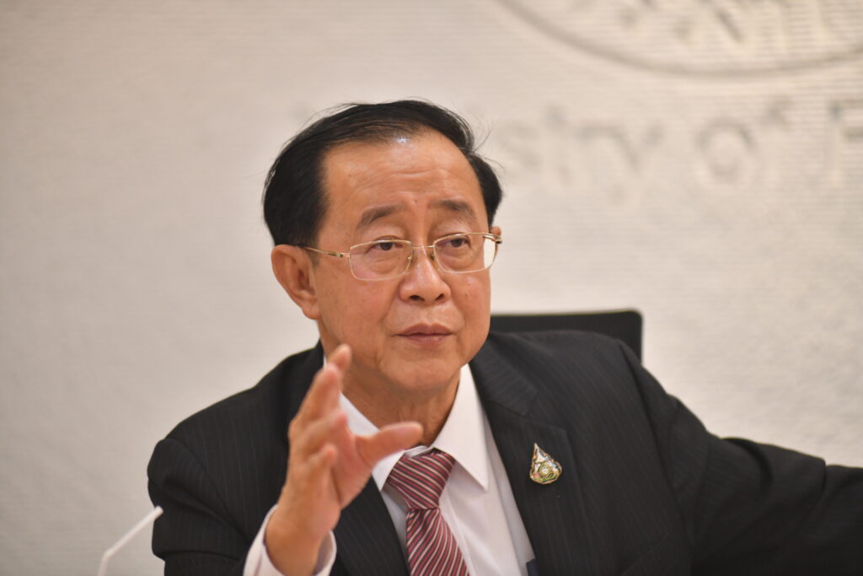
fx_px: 4795
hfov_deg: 10.3
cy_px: 288
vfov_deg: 6.9
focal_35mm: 200
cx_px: 432
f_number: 2.8
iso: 1600
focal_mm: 200
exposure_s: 1/160
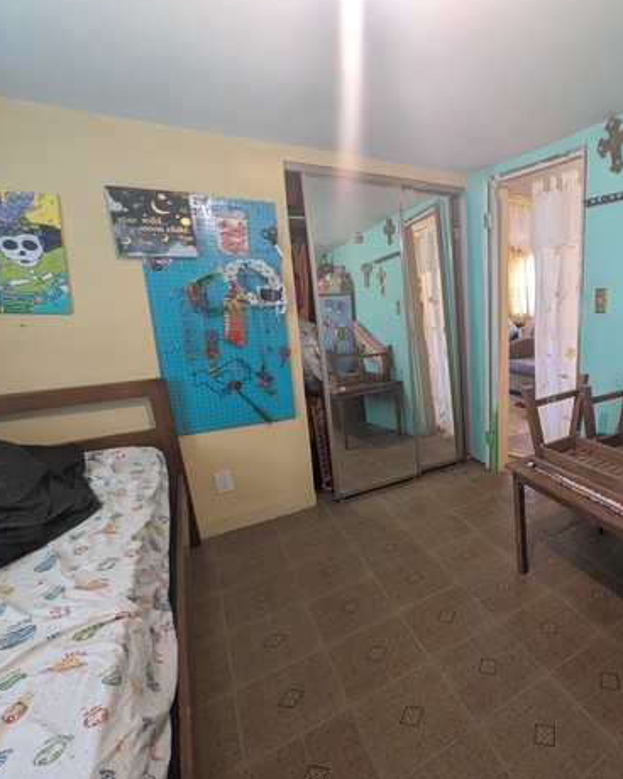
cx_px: 494
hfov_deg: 64.8
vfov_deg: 83.3
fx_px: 438
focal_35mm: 19
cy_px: 381
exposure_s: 1/24
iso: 244
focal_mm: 1.83
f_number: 2.2
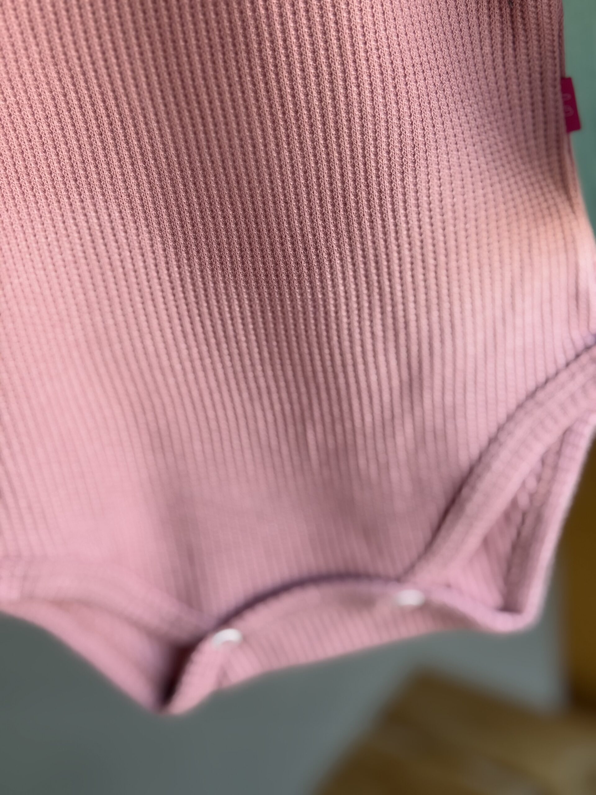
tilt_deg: -27.7
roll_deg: +12.8
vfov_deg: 39.7
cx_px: 298
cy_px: 398
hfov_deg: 30.3
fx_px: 1102
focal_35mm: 48
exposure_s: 1/160
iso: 50
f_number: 1.78
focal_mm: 6.76
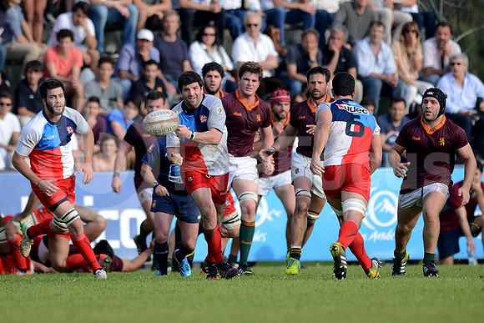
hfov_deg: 4.9
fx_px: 5648
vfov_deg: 3.3
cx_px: 242
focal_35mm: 420
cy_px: 162
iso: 560
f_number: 4
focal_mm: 420
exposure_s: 1/1600
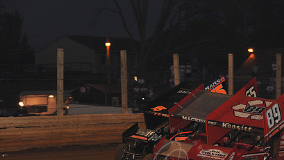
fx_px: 2071
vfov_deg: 4.4
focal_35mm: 275
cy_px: 105
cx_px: 166
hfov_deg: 7.8
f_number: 6.3
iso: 1250
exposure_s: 1/320
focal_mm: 185
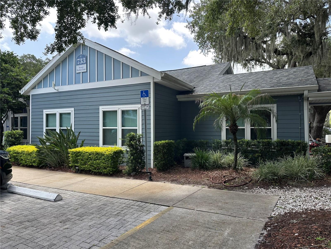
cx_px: 166
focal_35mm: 24
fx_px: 229
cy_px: 124
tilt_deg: +0.8
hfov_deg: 71.6
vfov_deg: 56.8
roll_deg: -0.4
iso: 80
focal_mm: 6.86
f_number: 1.78
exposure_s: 1/903
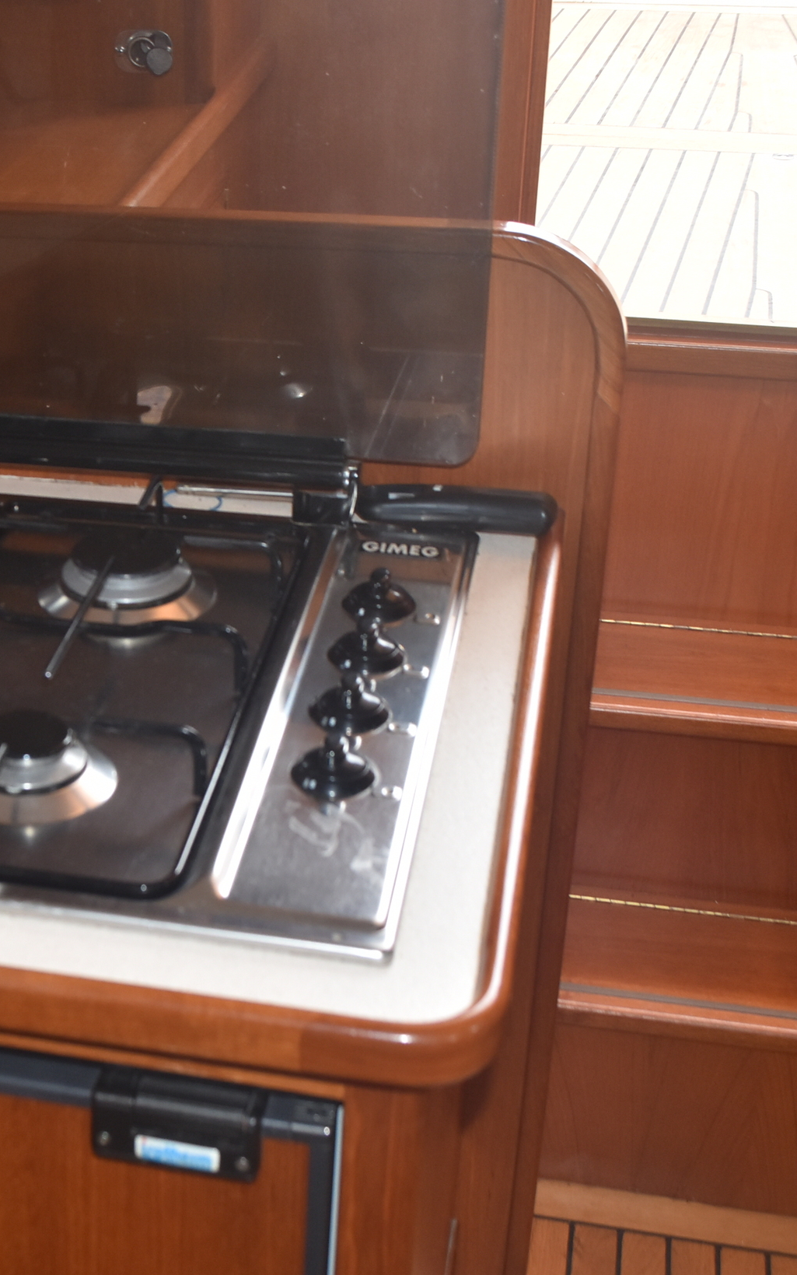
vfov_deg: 36.3
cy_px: 648
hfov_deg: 22.4
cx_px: 24
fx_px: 1945
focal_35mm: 56
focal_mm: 24
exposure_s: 1/125
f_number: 5.6
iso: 560
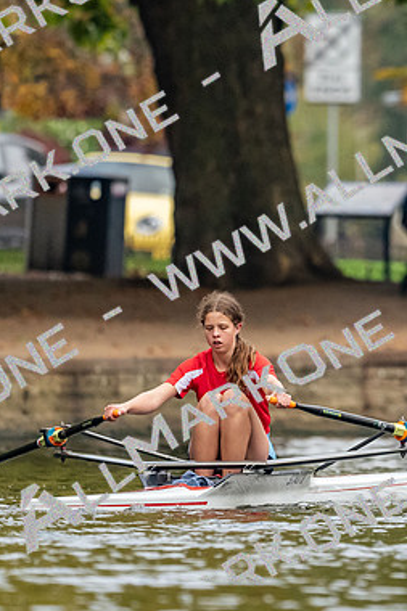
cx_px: 346
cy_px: 306
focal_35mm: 915
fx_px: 15530
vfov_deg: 2.3
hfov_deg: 1.5
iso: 2800
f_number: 4.5
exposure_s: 1/2500
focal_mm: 400
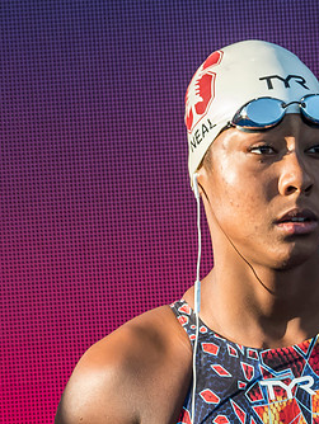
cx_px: 226
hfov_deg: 1.5
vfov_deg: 2.0
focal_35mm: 1005
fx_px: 12333
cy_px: 231
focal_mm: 200
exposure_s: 1/1000
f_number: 5.6
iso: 640
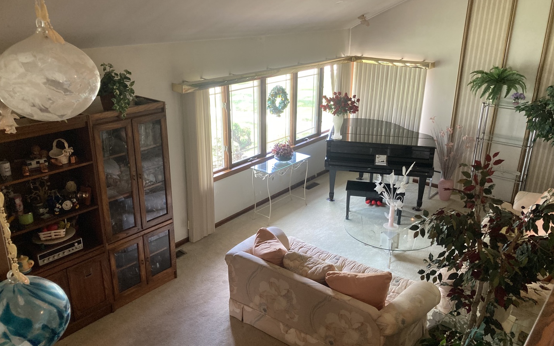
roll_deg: -0.9
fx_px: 453
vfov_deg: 41.8
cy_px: 171
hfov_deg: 62.9
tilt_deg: -20.3
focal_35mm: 30
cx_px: 279
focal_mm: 3.99
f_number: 1.8
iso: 250
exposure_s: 1/60
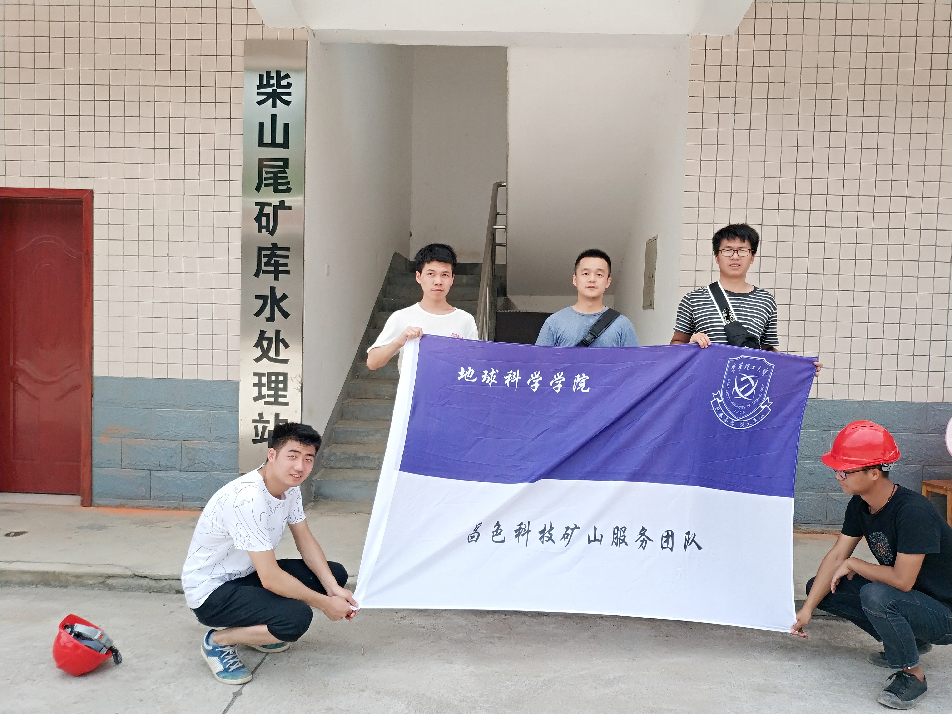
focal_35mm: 32
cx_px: 476
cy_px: 357
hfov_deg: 56.8
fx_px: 880
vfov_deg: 44.2
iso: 100
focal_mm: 4.5
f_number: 2
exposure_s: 1/631
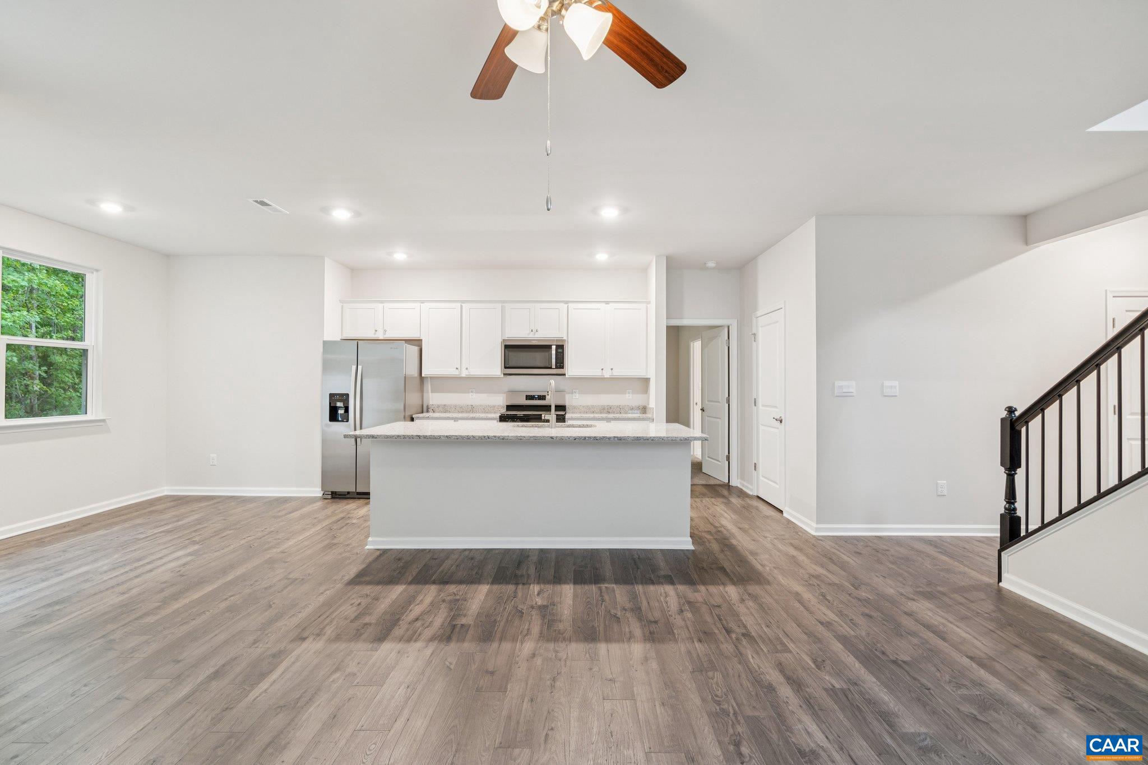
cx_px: 574
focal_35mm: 16
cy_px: 382
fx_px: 510
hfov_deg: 96.7
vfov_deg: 73.7
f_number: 6.3
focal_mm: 16
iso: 320
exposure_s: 1/4
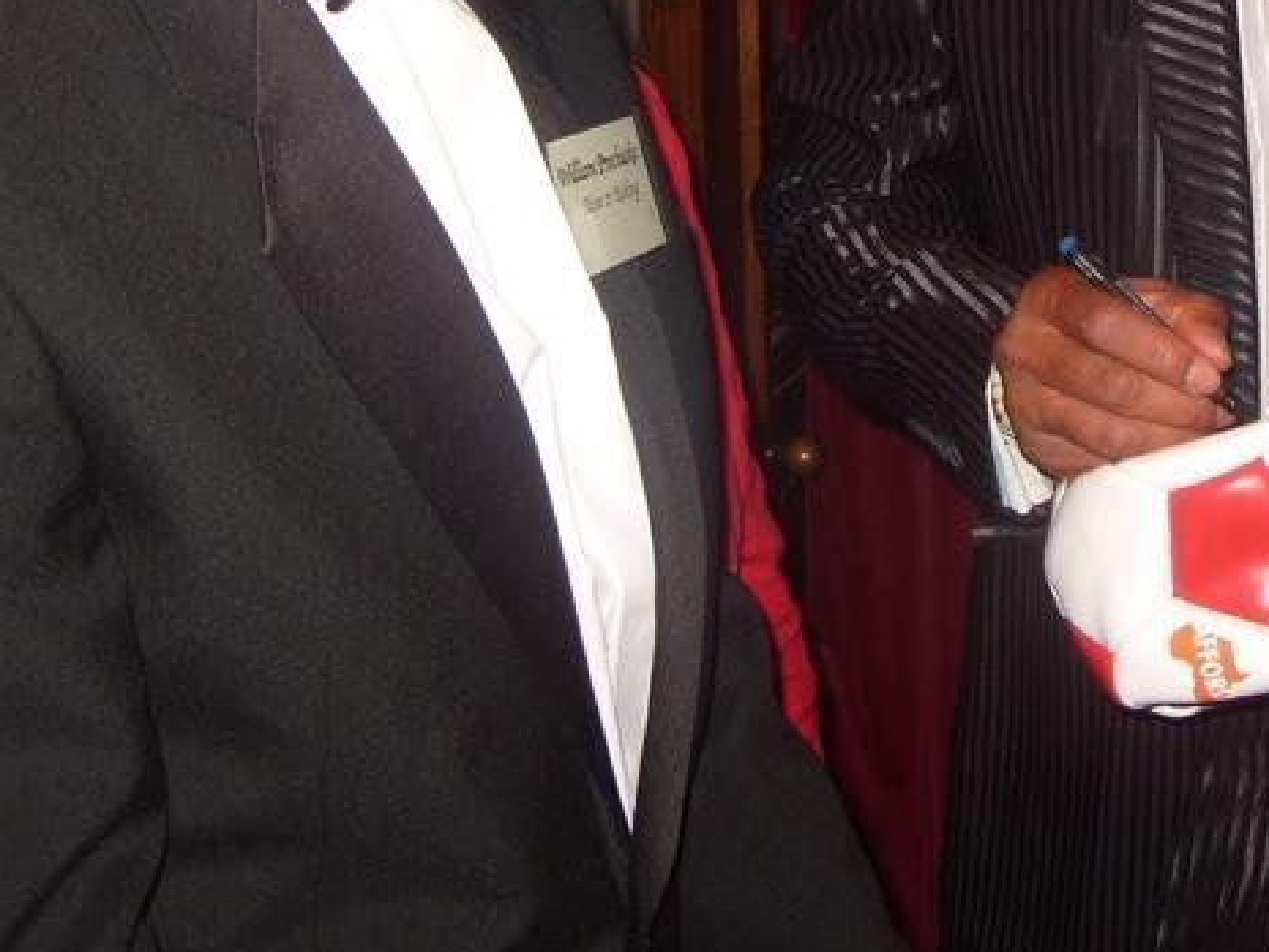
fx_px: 2823
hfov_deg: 24.9
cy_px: -35
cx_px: 999
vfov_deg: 18.6
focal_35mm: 77
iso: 100
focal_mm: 7.8
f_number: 2.8
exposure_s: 1/45
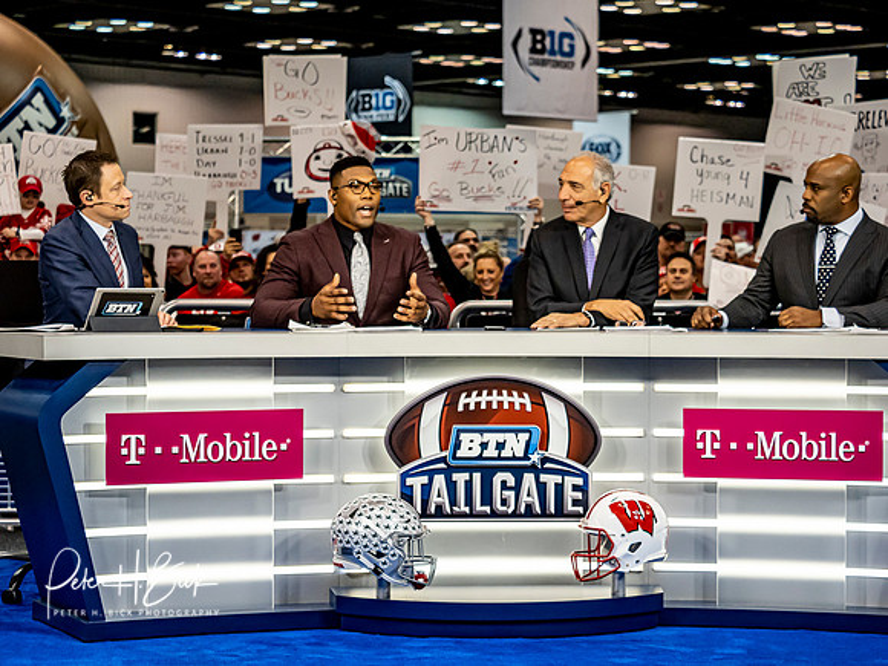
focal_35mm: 83
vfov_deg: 17.7
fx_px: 2140
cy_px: 333
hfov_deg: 23.4
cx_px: 444
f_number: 2.8
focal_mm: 40
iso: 800
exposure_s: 1/800
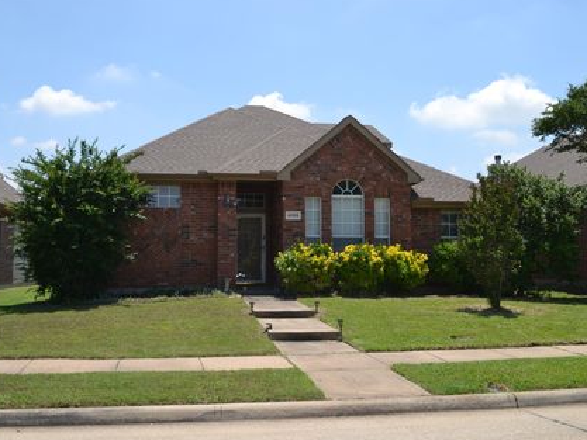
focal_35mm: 38
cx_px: 266
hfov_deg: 48.9
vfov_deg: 37.7
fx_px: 645
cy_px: 224
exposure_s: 1/200
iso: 100
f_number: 9
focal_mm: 22
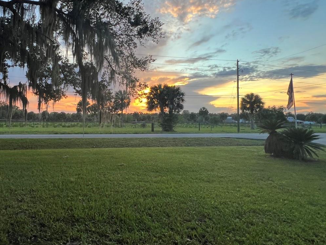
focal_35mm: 21
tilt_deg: +3.6
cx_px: 115
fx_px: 198
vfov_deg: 63.4
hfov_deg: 77.0
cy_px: 112
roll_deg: -1.4
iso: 80
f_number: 1.8
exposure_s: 1/99
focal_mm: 1.57
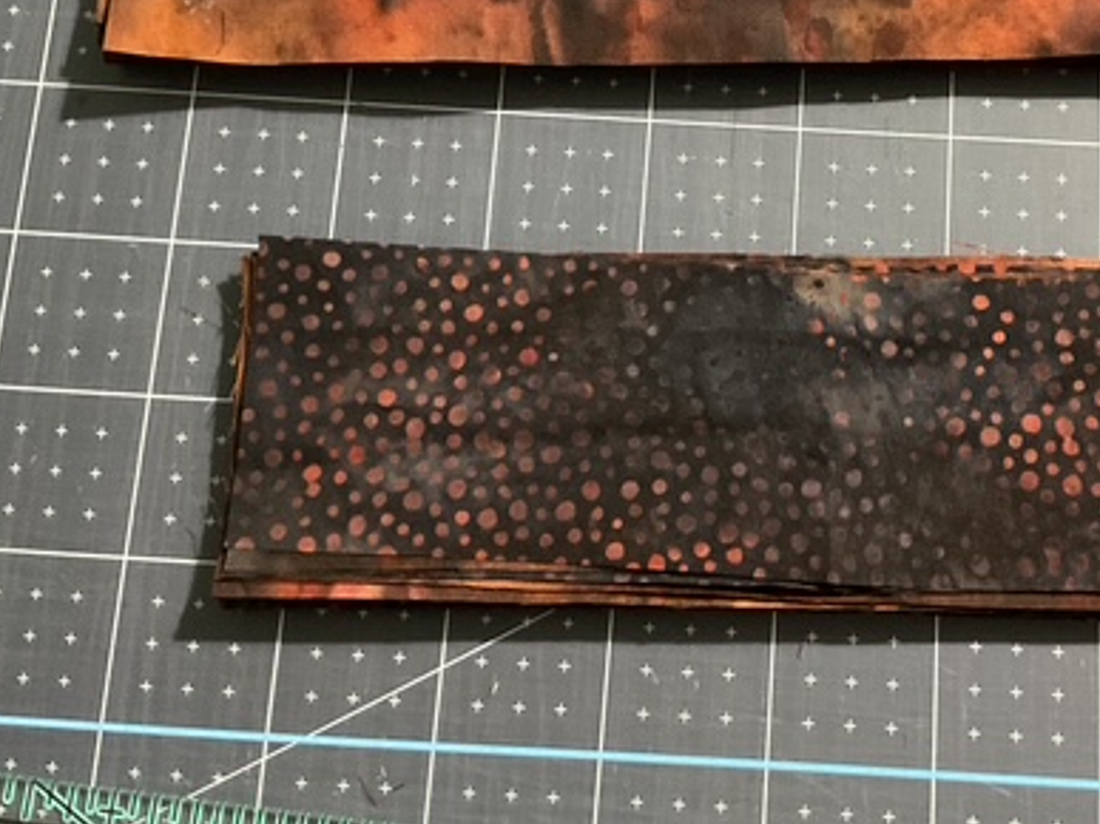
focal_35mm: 48
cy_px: 236
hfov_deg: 39.0
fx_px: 1525
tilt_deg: -77.2
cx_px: 779
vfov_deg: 29.9
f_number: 1.8
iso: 400
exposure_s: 1/30
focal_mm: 3
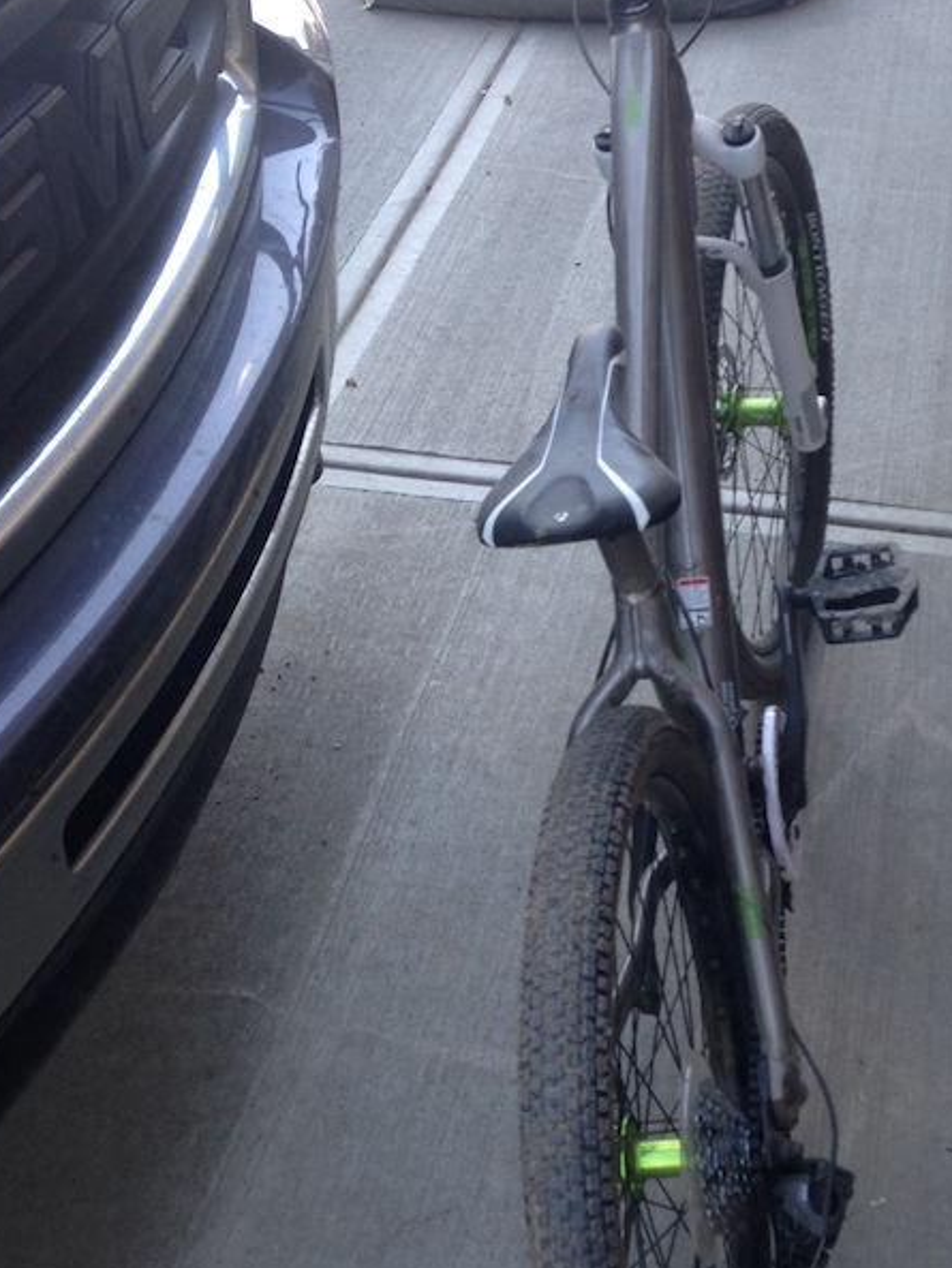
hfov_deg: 25.5
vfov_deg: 33.7
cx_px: 655
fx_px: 2089
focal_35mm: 57
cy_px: 733
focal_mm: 4.12
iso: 50
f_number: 2.4
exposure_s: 1/120
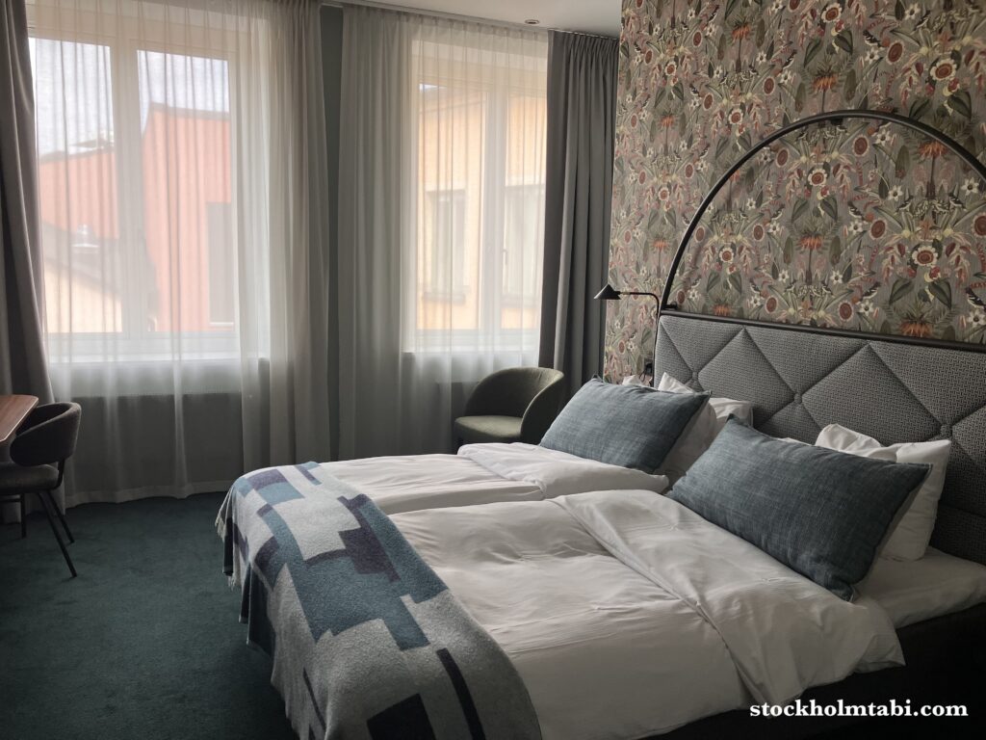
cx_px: 493
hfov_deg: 63.4
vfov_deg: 49.7
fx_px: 798
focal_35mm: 28
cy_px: 370
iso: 50
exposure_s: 1/121
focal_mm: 3.99
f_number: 1.8
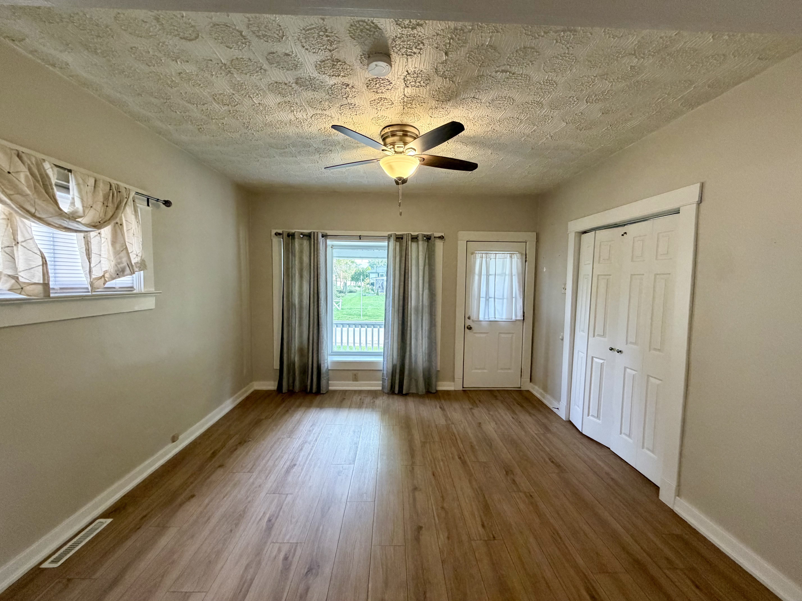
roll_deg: -0.4
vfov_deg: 85.7
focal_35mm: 14
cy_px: 300
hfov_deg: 102.1
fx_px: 324
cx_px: 401
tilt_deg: -4.9
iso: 320
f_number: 2.2
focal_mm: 2.22
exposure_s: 1/60
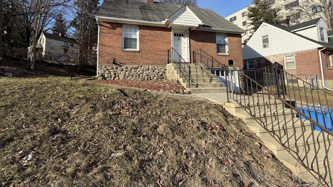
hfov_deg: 99.3
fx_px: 141
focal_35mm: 16
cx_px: 161
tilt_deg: +5.3
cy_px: 65
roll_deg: +1.1
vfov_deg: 65.6
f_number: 2.2
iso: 40
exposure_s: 1/770
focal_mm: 2.22
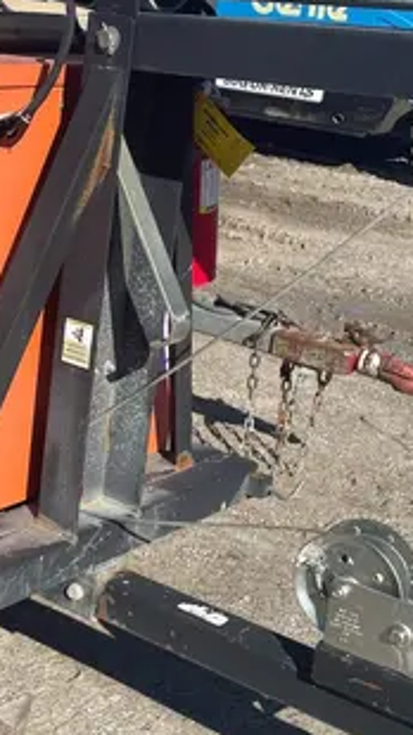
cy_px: 430
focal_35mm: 67
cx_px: -66
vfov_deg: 31.4
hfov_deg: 17.2
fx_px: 1307
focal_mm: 4.2
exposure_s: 1/4292
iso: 32
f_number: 1.6
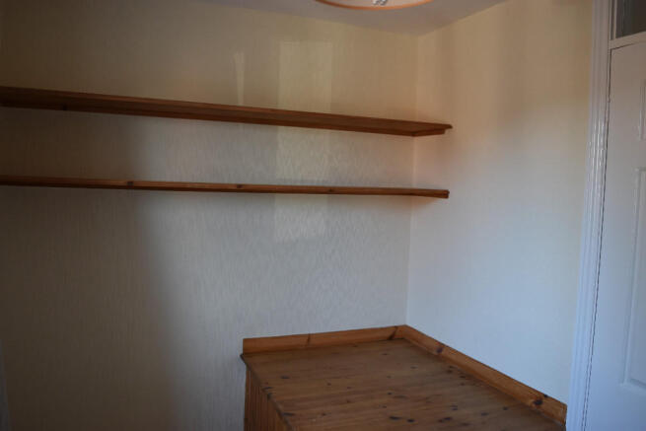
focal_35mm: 27
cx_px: 323
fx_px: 485
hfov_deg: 67.4
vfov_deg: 48.0
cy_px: 216
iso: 400
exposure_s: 1/60
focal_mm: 18
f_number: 4
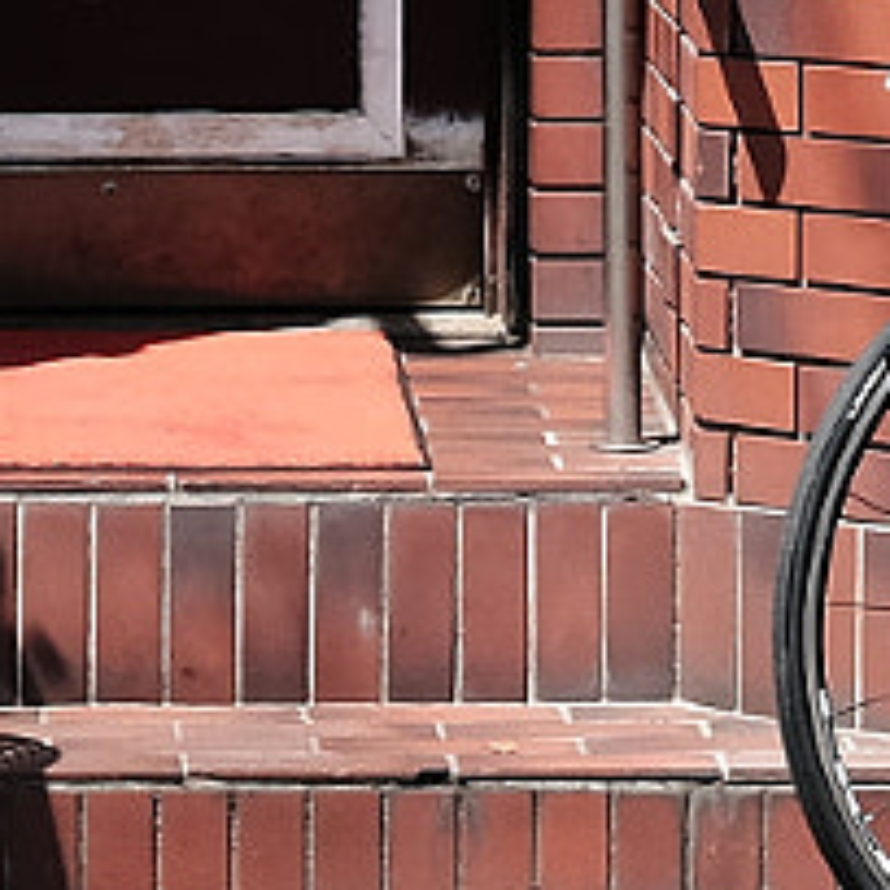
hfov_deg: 7.5
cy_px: -929
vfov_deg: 7.2
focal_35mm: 233
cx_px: 122
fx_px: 6778
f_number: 5.6
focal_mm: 23
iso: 400
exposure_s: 1/250
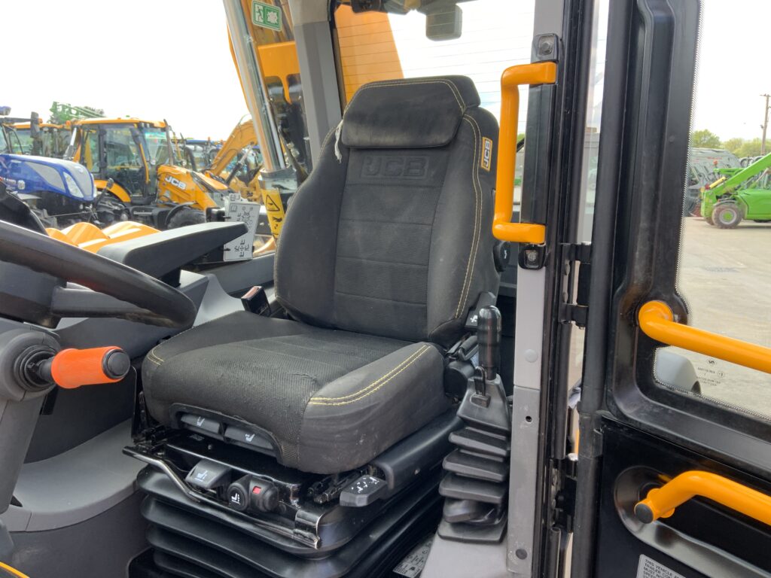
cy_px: 289
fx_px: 646
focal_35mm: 29
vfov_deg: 48.2
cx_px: 386
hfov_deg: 61.7
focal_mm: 3
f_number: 1.8
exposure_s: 1/134
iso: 16
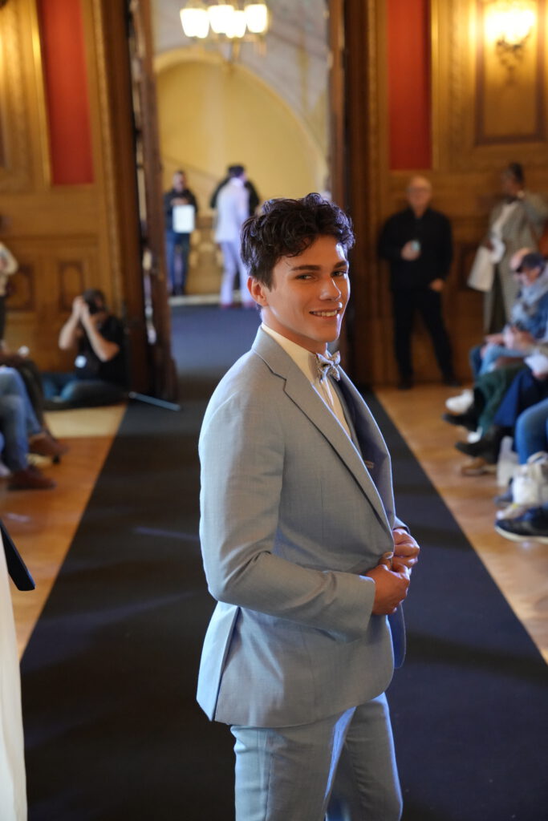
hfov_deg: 19.5
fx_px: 1598
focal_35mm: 70
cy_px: 410
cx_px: 274
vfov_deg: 28.8
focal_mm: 70
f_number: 4
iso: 6400
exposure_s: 1/160
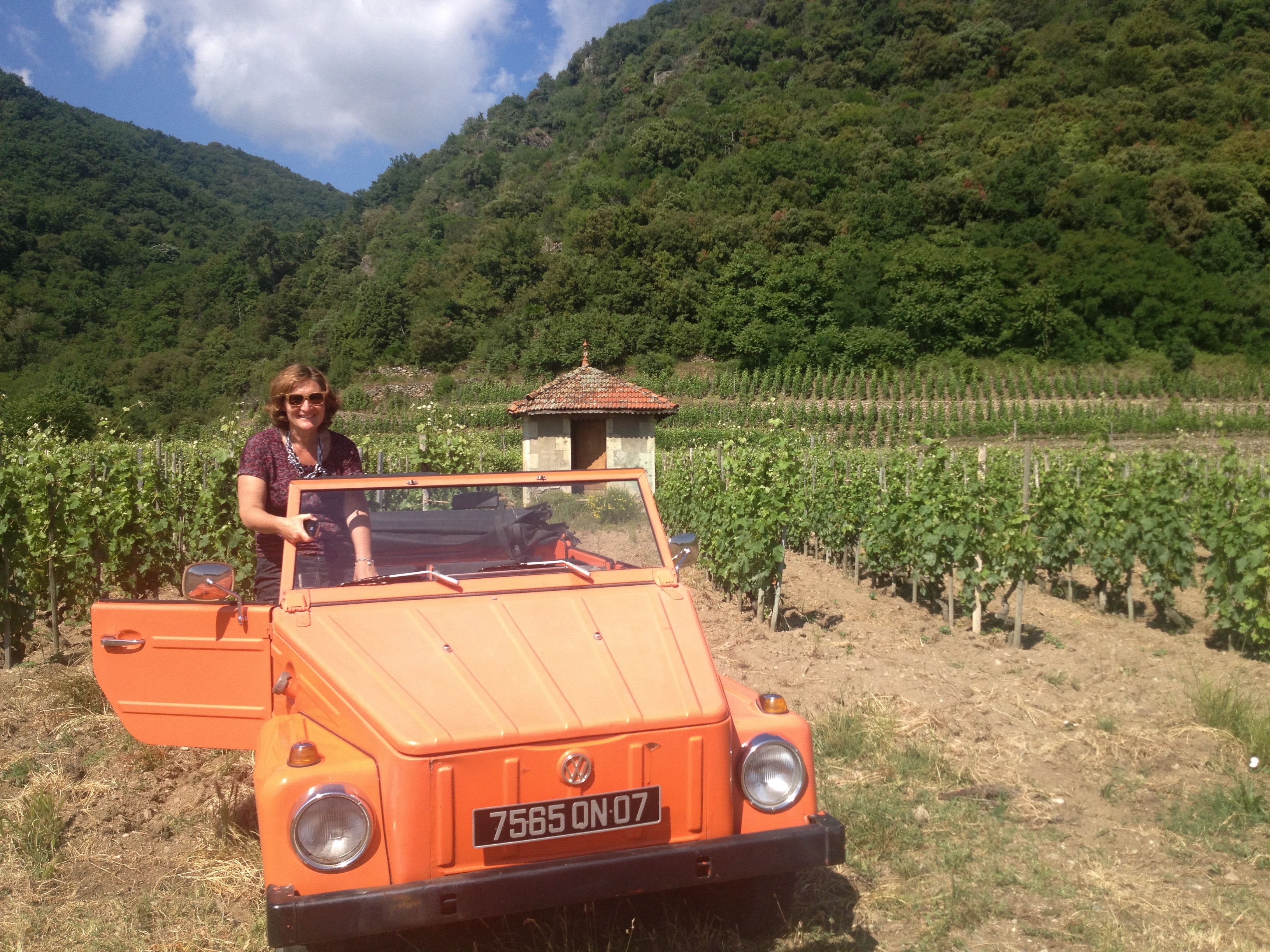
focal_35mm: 35
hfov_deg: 52.6
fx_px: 1284
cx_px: 635
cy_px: 476
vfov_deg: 40.7
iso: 64
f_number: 2.4
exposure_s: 1/1493
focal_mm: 4.28
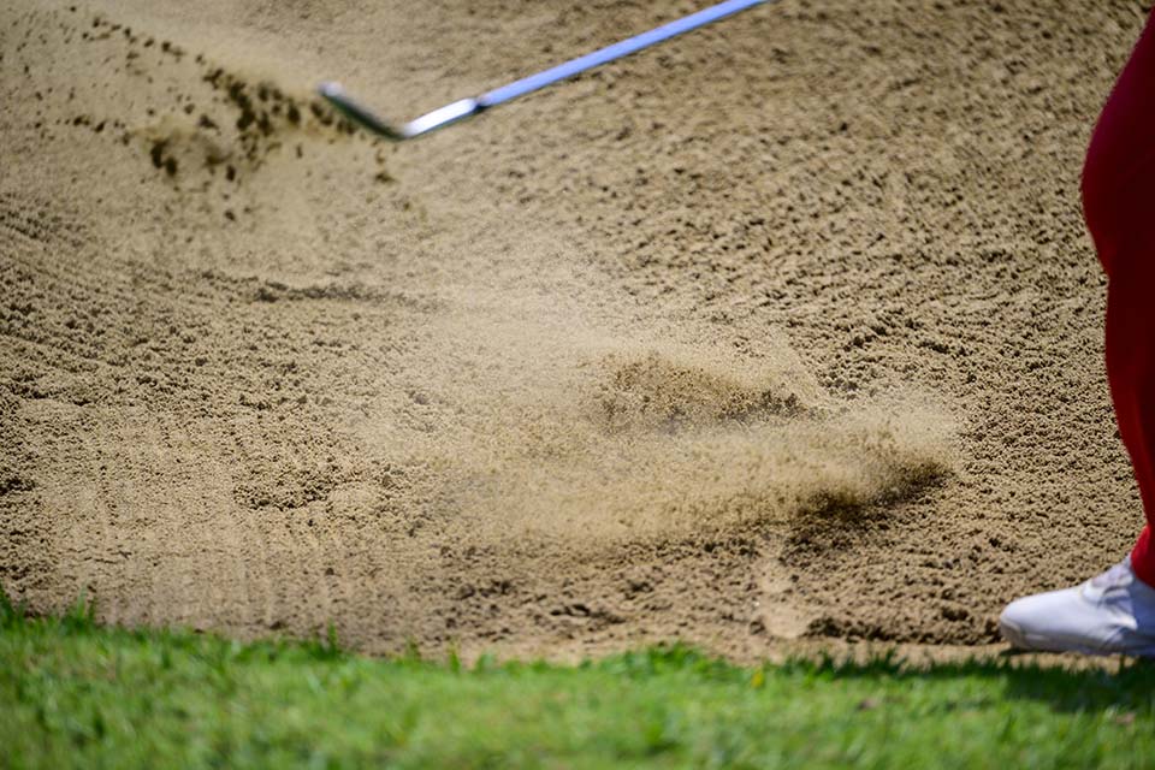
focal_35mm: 200
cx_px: 578
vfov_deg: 6.9
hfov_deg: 10.3
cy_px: 385
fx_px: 6416
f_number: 2.8
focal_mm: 200
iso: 80
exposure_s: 1/3200
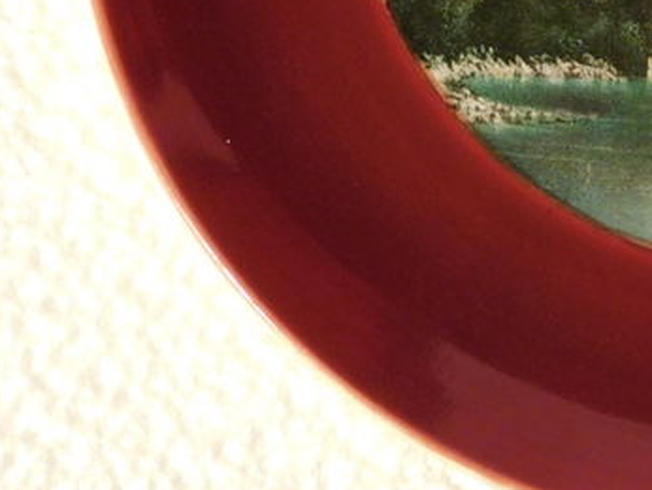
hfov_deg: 14.5
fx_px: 2450
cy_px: -158
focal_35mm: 130
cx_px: 840
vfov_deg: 11.1
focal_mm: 8
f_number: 3.7
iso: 400
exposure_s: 1/13
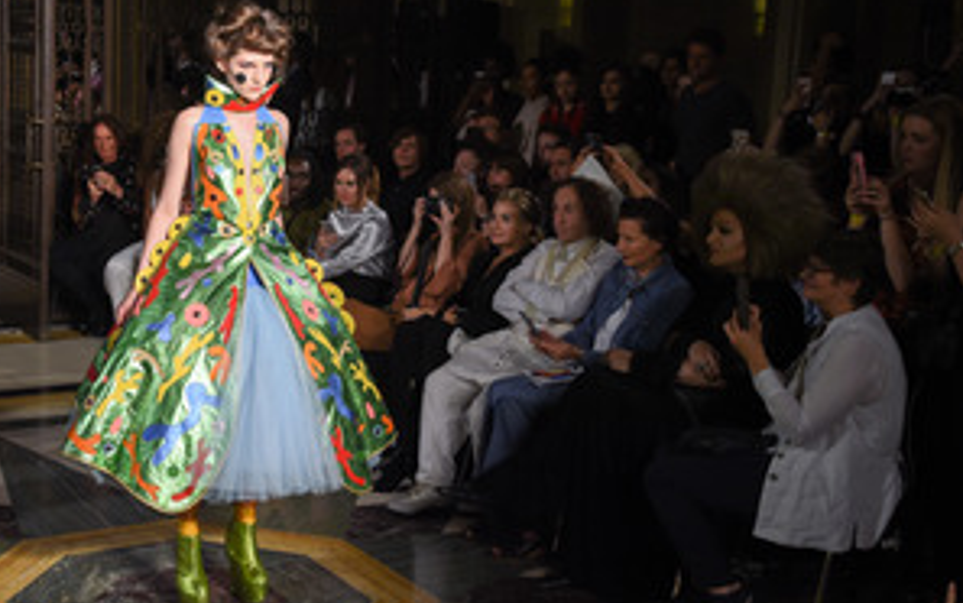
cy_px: 259
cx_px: 237
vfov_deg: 24.0
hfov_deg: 36.6
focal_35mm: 54
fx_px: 1418
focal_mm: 35
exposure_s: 1/640
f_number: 5.6
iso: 1000
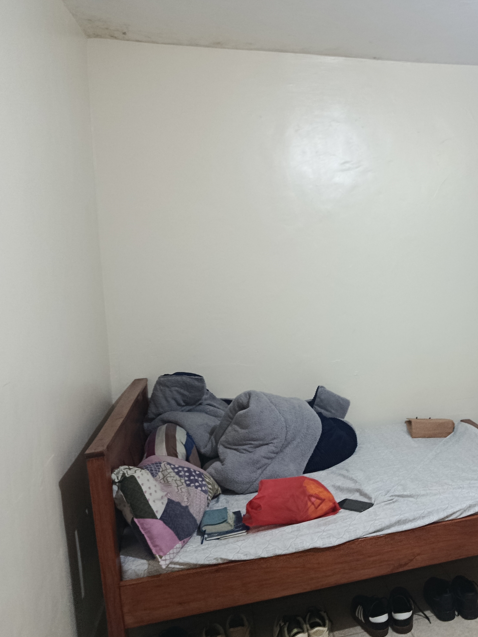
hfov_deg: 40.2
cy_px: 325
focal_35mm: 33
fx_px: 608
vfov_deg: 55.3
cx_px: 417
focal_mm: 5.24
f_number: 1.7
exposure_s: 1/25
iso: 2580
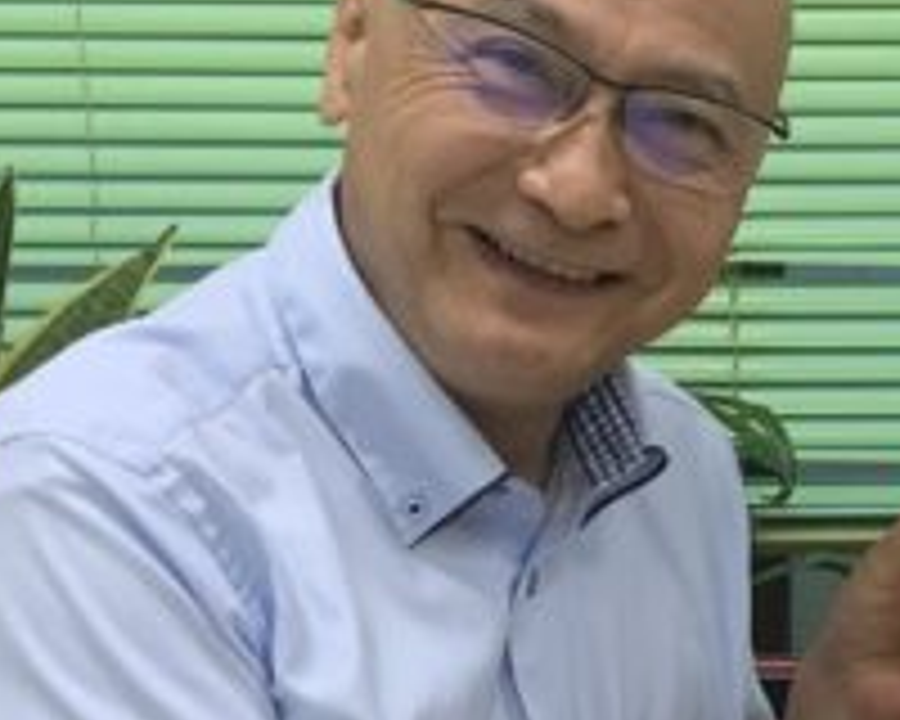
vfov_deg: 11.7
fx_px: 3463
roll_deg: +0.6
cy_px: 729
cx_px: 1166
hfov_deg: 14.2
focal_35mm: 130
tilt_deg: -7.7
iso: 80
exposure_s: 1/60
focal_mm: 4.25
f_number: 1.8
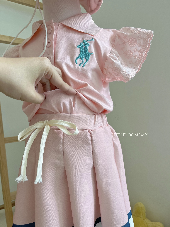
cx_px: 85
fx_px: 170
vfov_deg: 67.3
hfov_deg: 53.1
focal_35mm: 26
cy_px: 114
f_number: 1.6
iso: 64
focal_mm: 5.1
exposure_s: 1/121
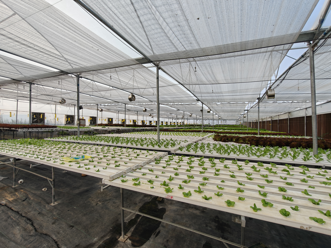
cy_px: 124
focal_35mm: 15
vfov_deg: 81.7
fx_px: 143
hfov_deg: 98.2
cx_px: 166
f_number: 2
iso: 125
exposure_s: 1/200
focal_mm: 2.3
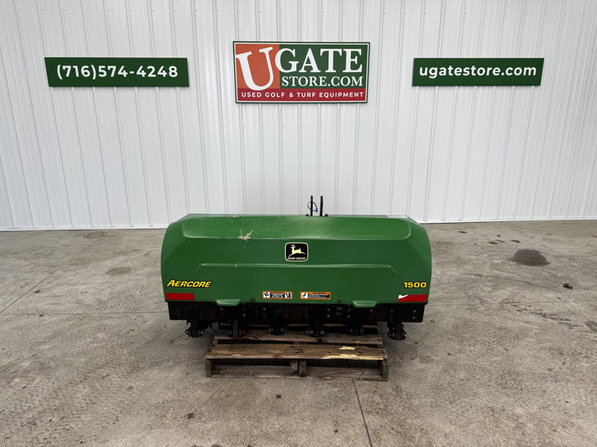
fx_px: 414
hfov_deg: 71.6
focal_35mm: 24
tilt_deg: -17.0
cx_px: 298
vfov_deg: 56.8
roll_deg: +0.0
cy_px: 224
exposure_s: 1/180
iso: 64
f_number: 1.78
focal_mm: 6.76
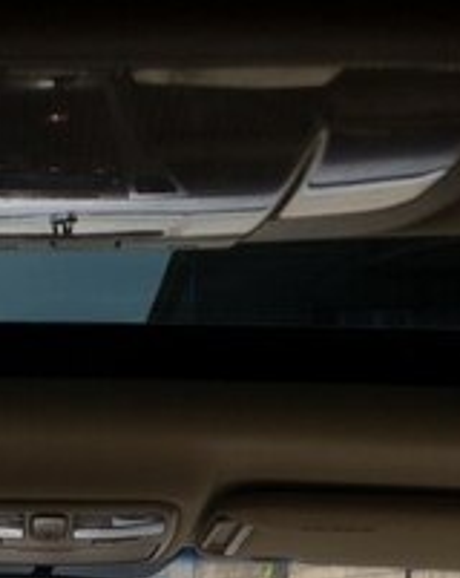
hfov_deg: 21.1
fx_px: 1195
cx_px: 6
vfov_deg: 25.1
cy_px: 647
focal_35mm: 70
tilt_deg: -1.2
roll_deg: +0.5
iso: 32
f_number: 2.2
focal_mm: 4.15
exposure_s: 1/1001
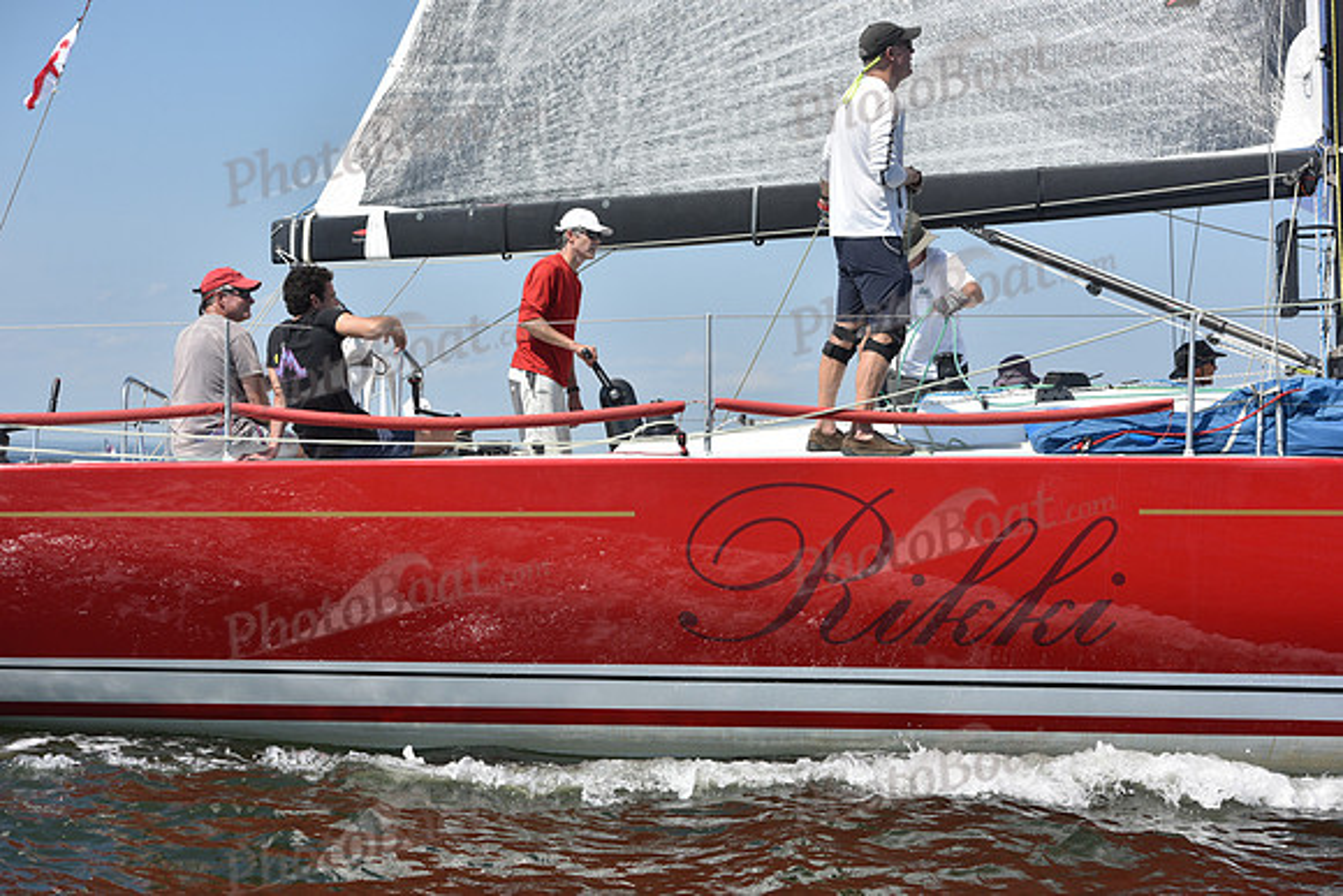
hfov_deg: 26.0
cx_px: 672
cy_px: 448
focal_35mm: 78
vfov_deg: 17.5
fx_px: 2910
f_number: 7.1
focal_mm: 78
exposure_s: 1/1250
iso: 250
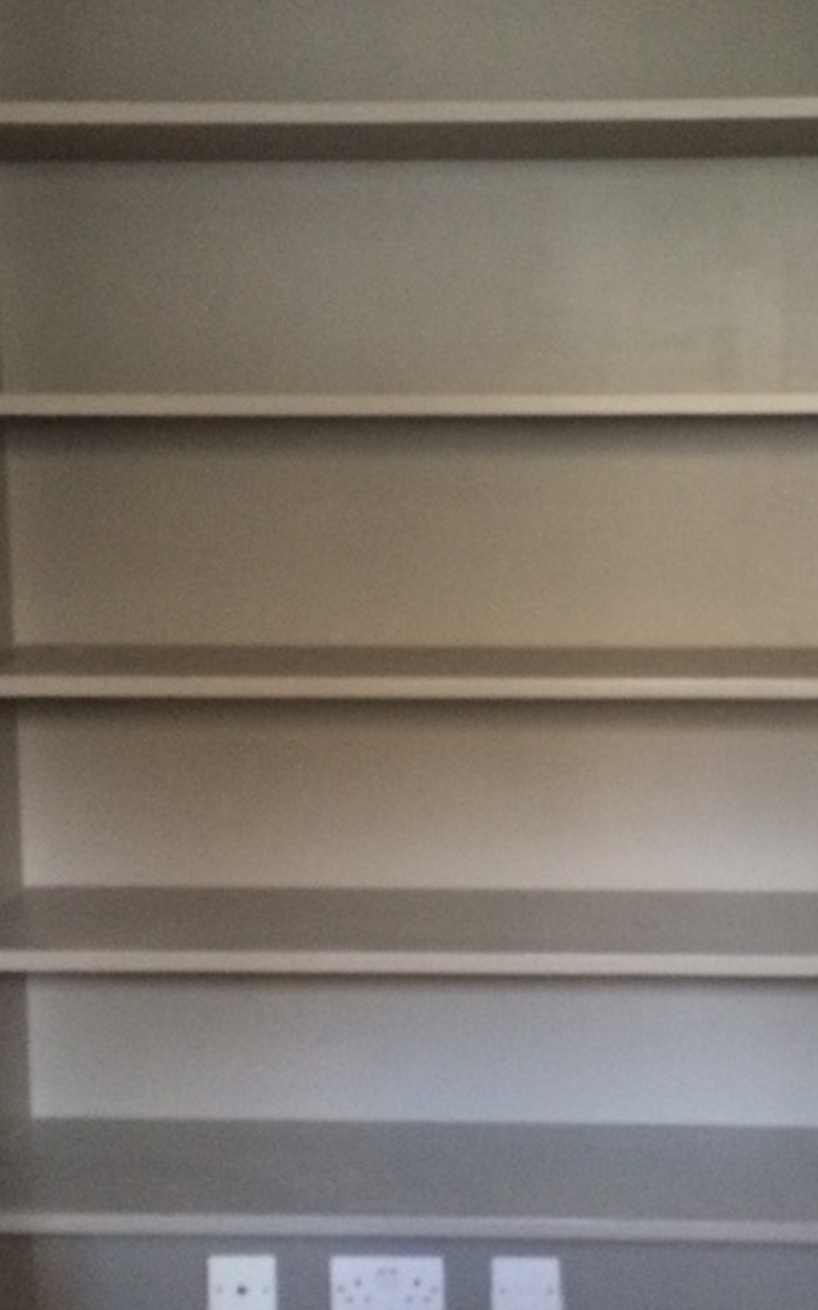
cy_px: 651
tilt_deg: -6.9
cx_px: 593
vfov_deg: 38.2
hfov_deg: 24.2
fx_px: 1891
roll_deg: -0.3
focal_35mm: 53
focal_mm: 4.15
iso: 320
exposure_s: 1/17
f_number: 2.2
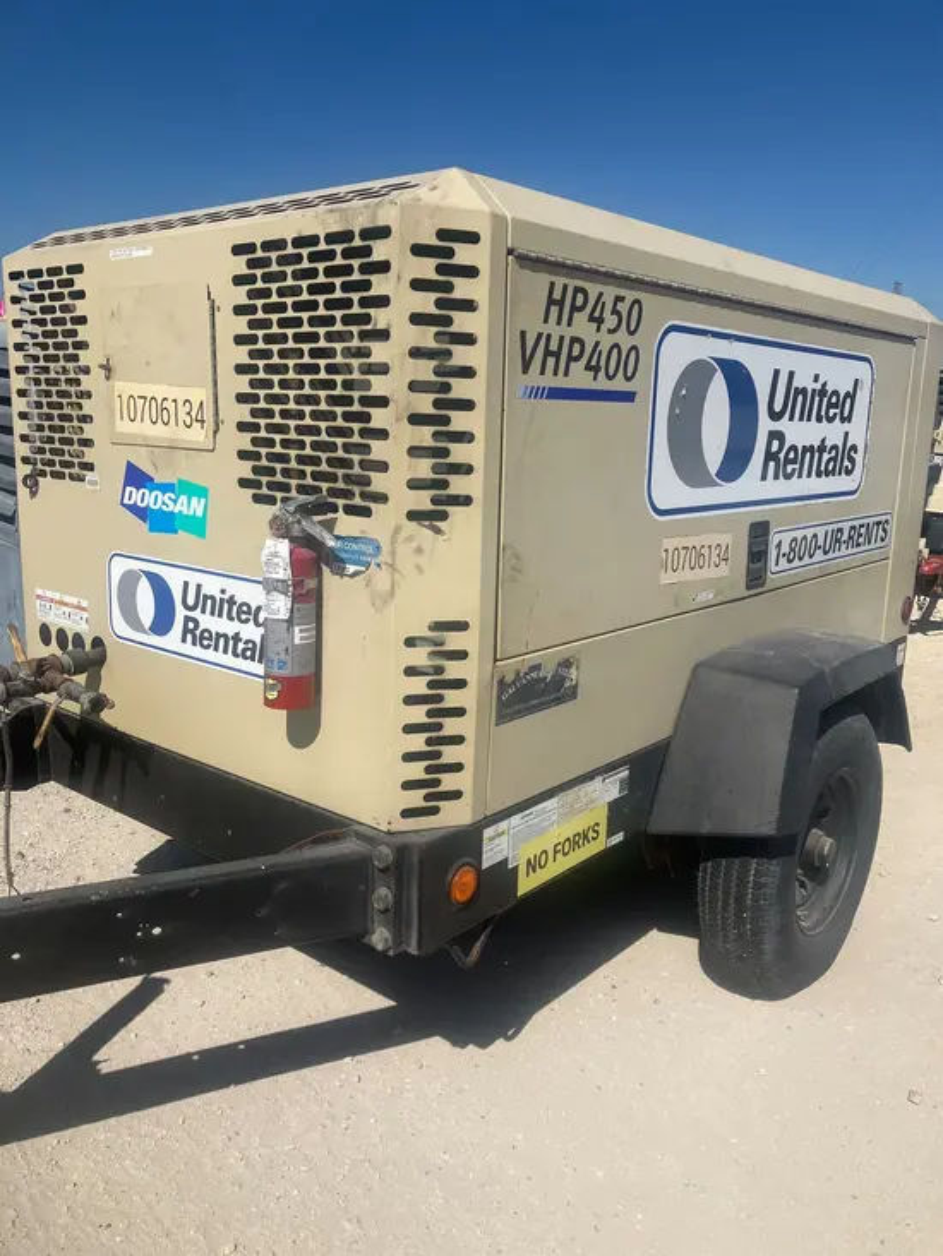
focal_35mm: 28
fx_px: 1017
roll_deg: -1.1
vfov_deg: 63.4
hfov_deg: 49.8
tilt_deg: -10.9
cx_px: 472
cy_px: 628
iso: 32
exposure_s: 1/4425
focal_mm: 3.99
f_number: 1.8
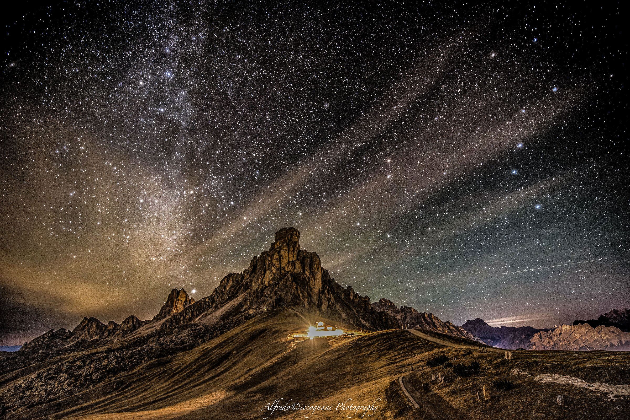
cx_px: 315
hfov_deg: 100.4
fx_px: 263
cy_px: 210
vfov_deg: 77.4
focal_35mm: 15
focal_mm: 15
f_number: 2.8
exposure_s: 53
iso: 3200
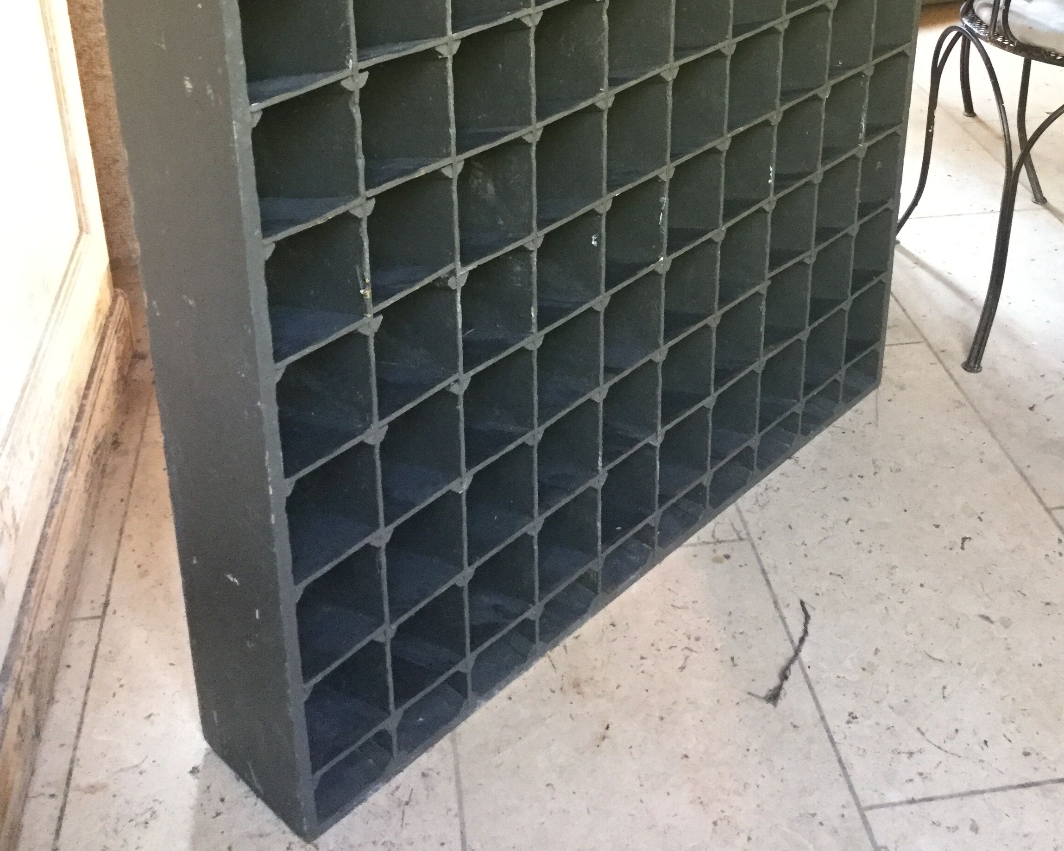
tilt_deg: -24.9
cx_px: 561
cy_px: 113
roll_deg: -0.1
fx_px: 1354
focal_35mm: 43
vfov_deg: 33.4
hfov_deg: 42.9
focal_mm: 3.3
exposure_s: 1/25
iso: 200
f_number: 2.4
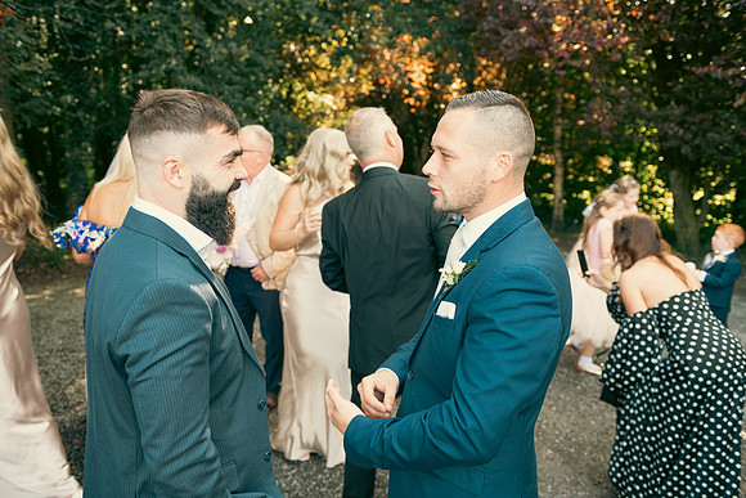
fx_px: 580
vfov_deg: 46.4
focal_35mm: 28
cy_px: 249
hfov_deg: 65.5
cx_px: 373
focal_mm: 28
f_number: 3.5
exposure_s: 1/160
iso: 250
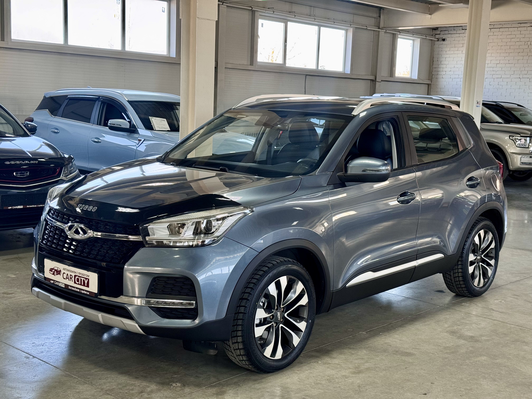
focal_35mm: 48
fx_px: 738
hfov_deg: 39.7
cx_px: 266
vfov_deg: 30.3
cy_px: 200
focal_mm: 6.76
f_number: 1.78
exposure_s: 1/101
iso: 100
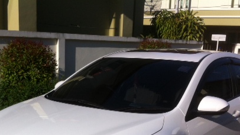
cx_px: 99
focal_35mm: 60
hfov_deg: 34.8
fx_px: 382
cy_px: 139
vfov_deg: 19.4
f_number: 2.8
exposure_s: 1/2320
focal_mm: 3.85
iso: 80
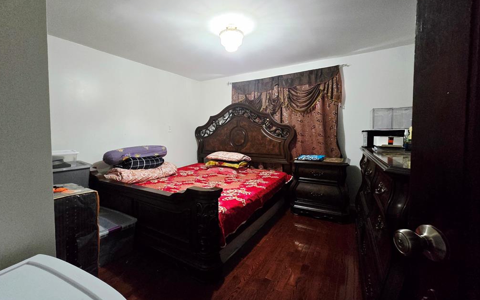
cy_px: 145
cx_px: 237
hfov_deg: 105.3
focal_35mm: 14
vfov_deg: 78.6
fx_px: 183
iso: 1250
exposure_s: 1/60.2
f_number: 2.2
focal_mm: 2.2
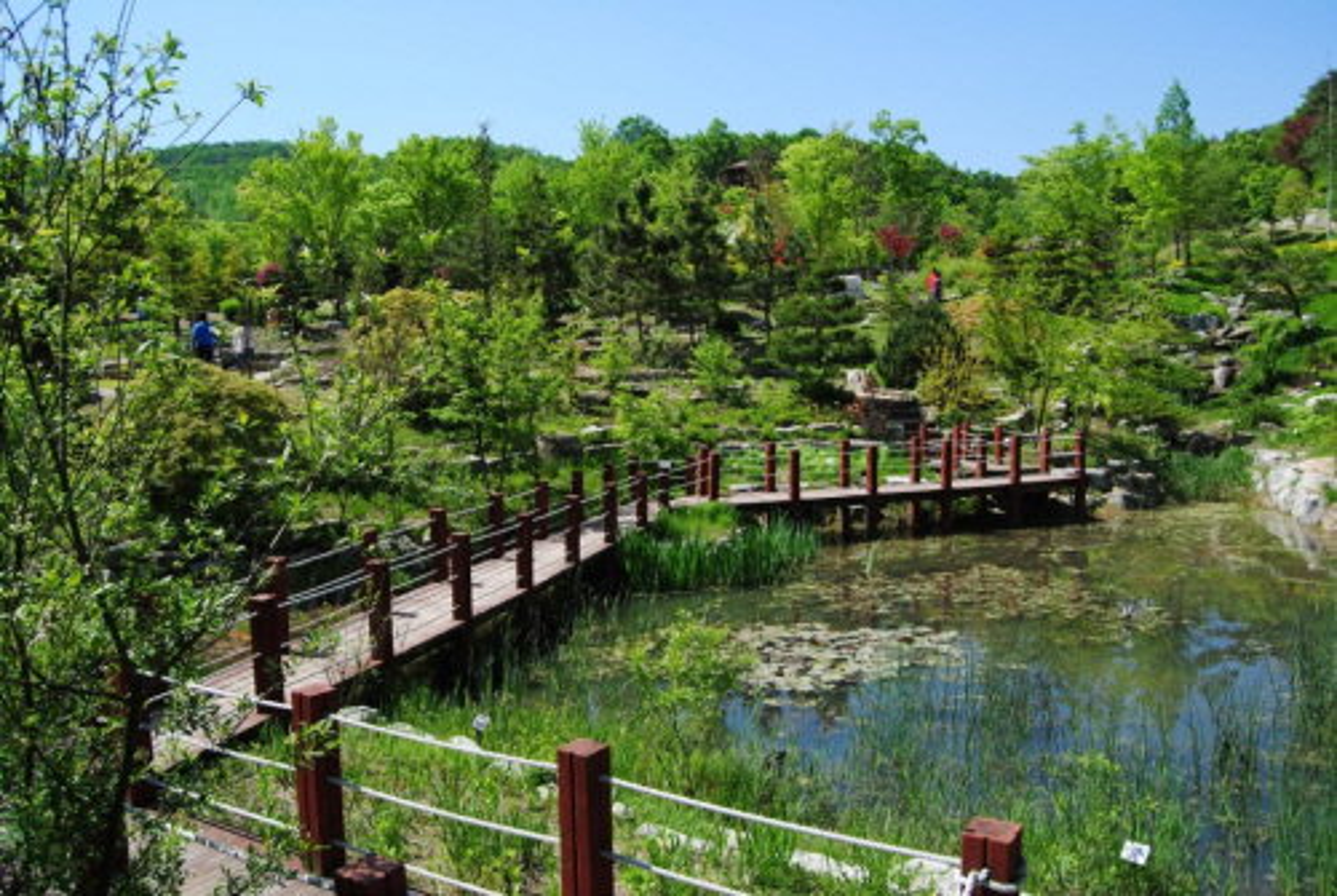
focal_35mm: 27
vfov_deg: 48.1
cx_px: 668
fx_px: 1004
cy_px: 448
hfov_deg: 67.3
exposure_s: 1/400
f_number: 5.6
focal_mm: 18
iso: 100
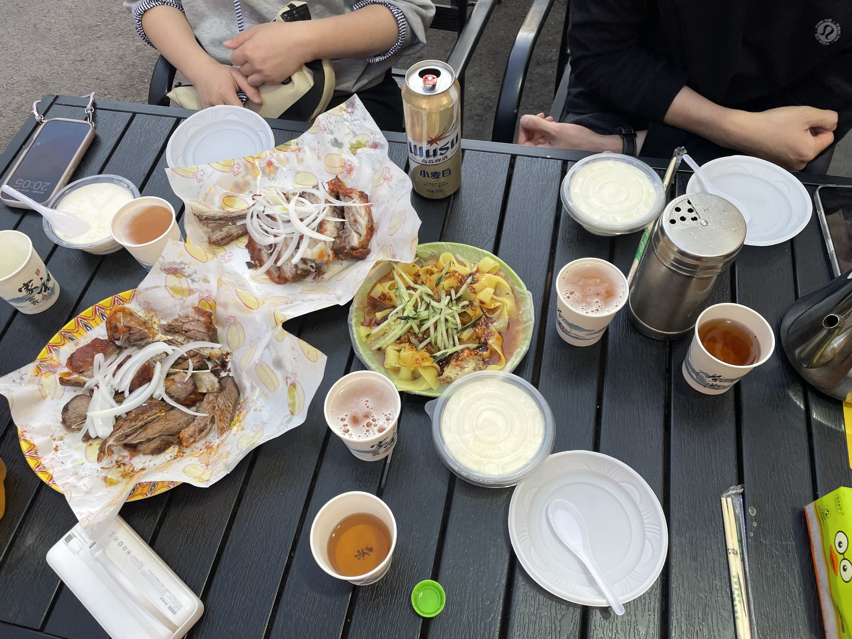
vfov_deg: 53.1
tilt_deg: -59.5
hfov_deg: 67.3
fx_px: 640
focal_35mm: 26
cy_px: 320
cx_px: 426
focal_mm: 4.2
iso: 32
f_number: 1.6
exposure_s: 1/167
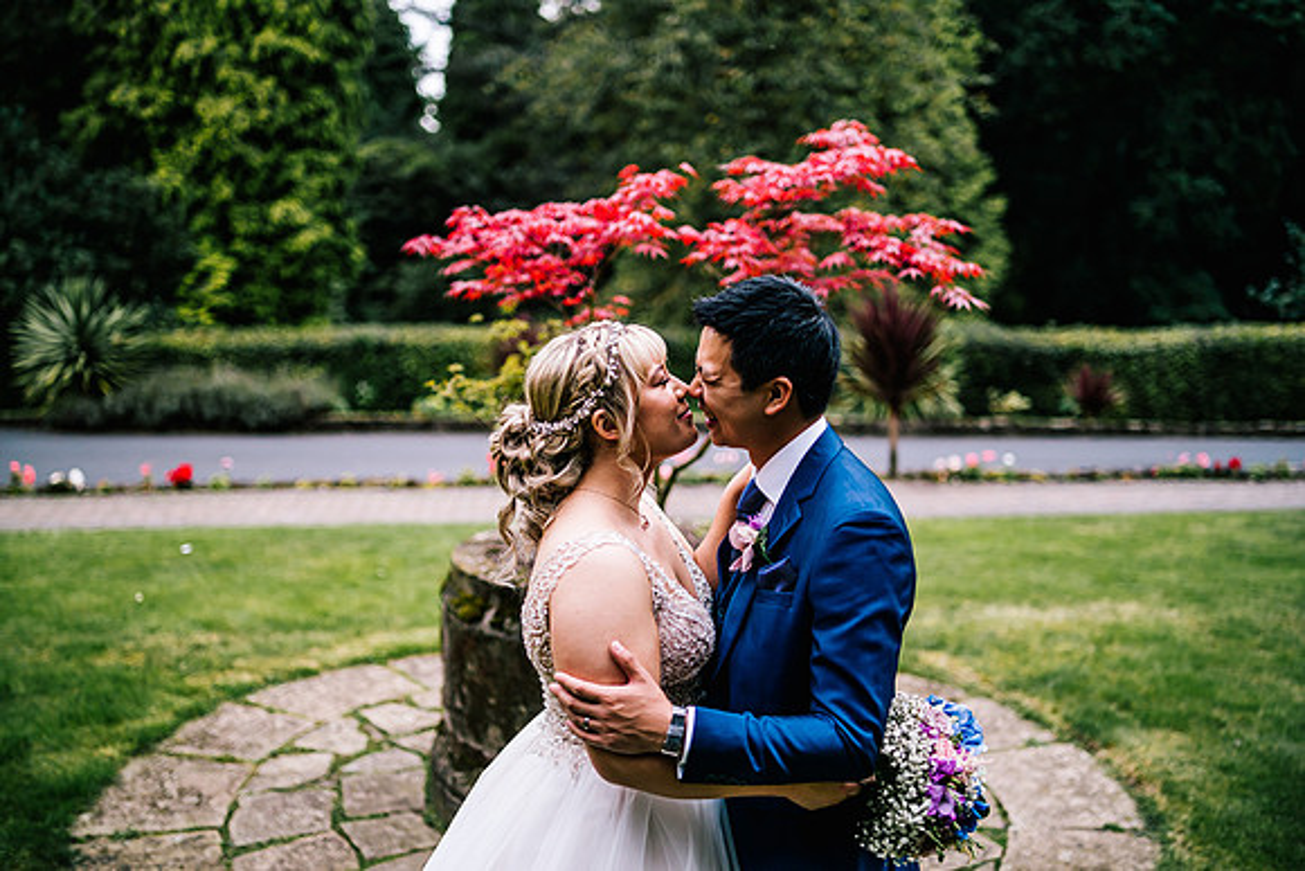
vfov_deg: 37.9
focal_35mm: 35
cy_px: 436
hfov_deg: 54.4
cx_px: 652
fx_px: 1269
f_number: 1.4
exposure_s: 1/250
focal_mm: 35
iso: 320
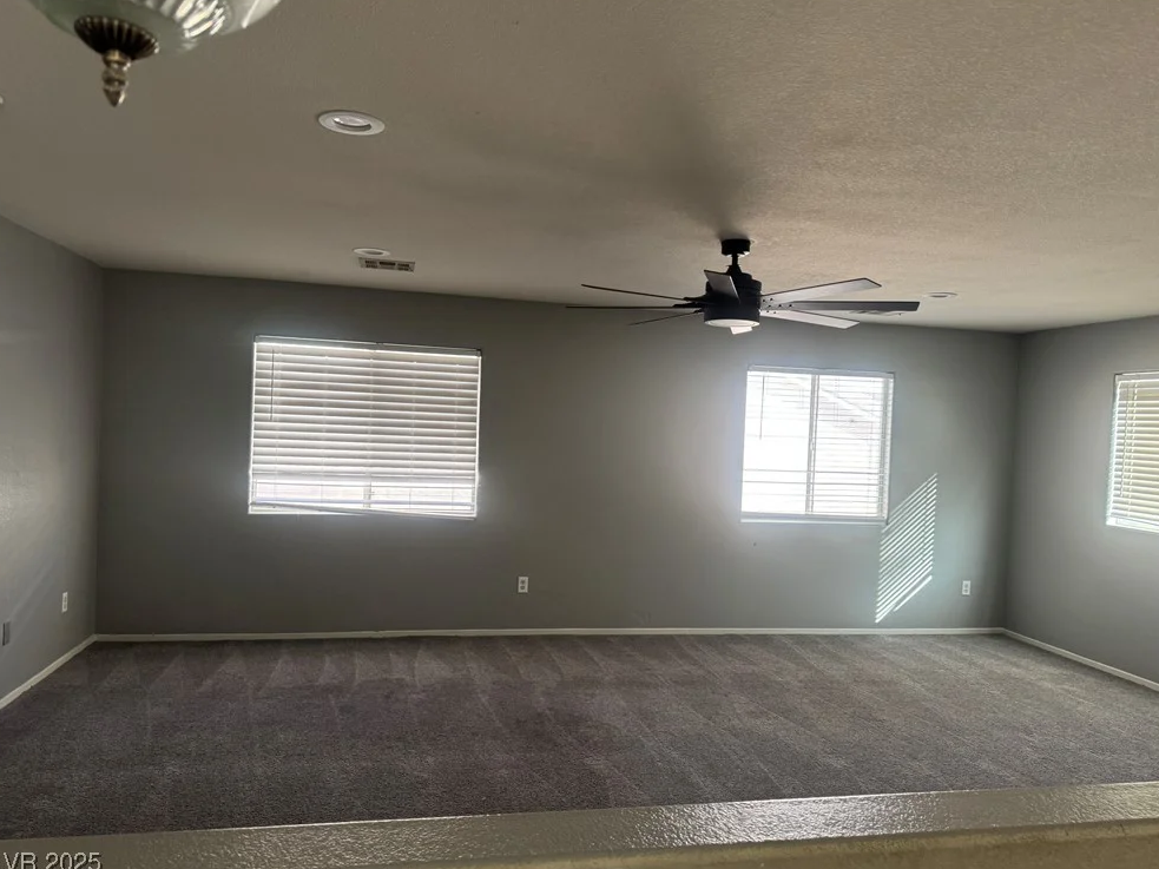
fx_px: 837
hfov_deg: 69.4
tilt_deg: -2.0
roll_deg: -3.1
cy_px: 436
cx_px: 586
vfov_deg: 54.9
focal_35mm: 25
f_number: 1.78
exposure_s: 1/66
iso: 200
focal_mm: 6.76
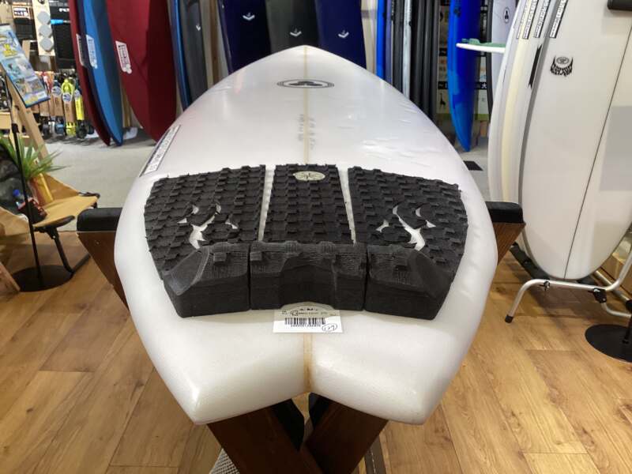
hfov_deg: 58.4
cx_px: 316
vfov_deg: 45.4
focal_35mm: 31
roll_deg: -2.4
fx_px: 566
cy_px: 237
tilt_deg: -21.4
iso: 80
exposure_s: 1/60
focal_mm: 3.3
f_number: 2.4
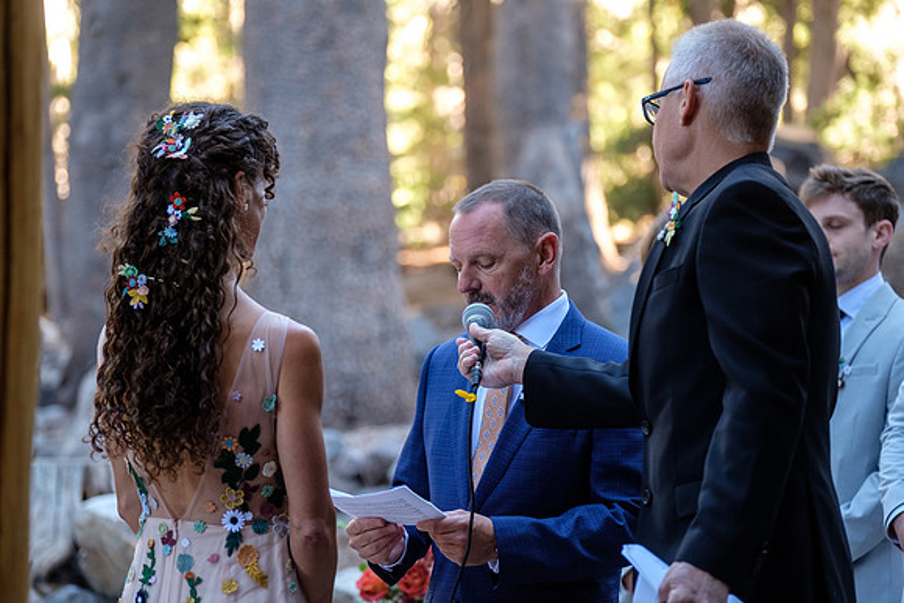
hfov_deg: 15.1
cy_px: 302
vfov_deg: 10.1
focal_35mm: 136
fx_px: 3416
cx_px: 452
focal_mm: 90.6
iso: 1000
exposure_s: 1/180
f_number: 2.8
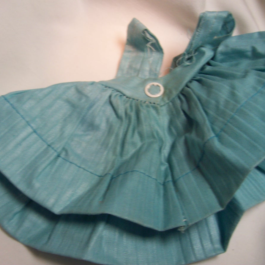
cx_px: 109
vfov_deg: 38.3
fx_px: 381
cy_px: 132
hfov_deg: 38.2
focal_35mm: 44
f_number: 2.8
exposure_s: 1/60
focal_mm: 5.6
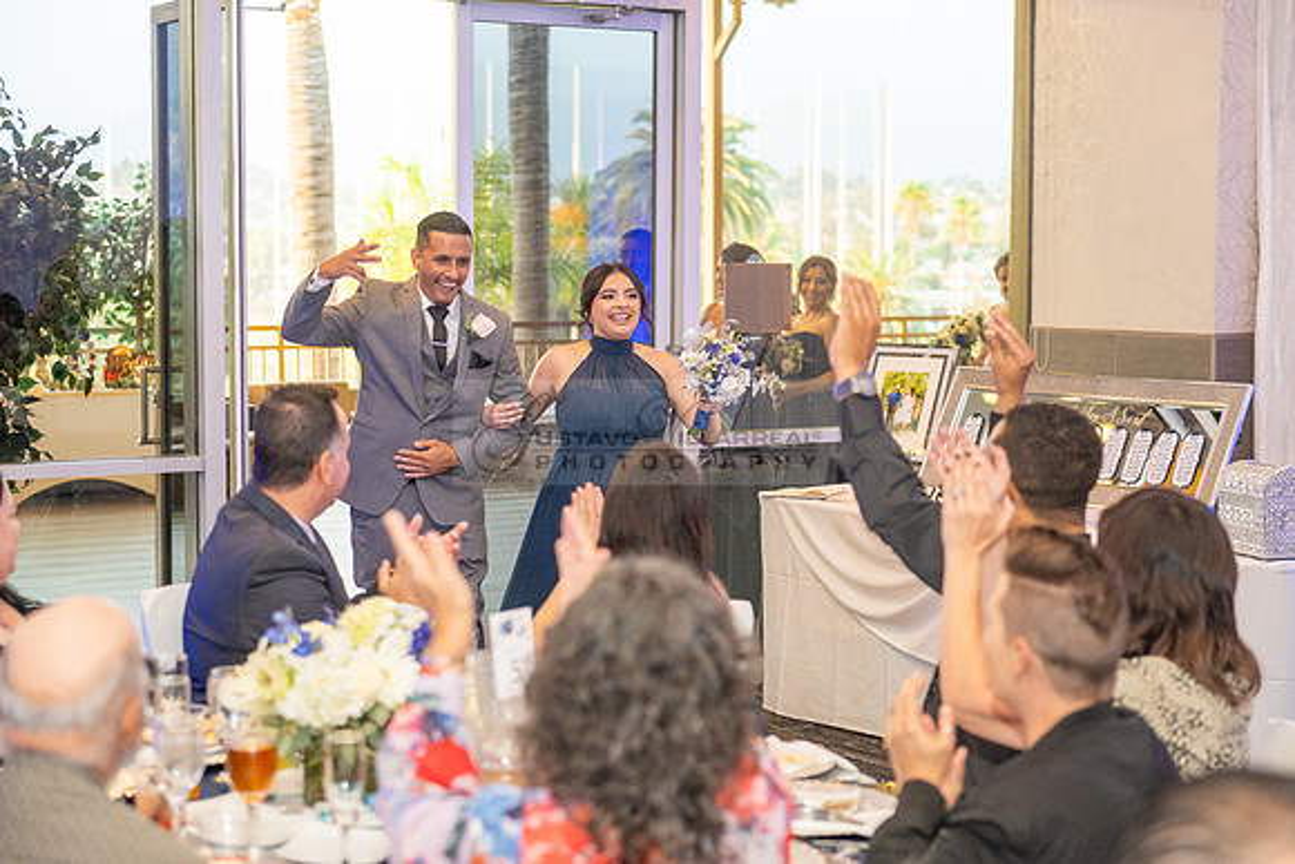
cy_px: 432
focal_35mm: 70
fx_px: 2519
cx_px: 648
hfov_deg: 28.8
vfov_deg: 19.5
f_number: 3.5
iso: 1600
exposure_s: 1/160
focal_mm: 70
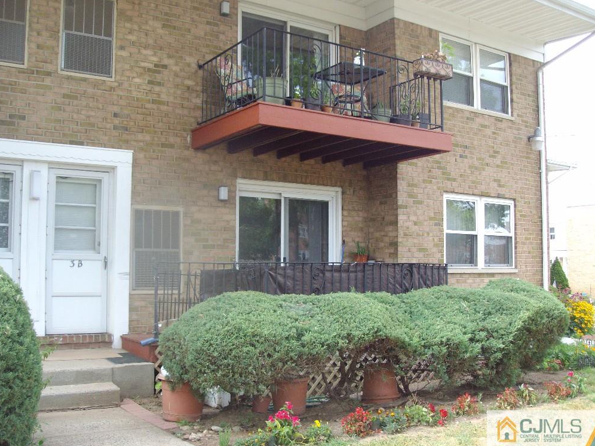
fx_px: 636
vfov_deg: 38.7
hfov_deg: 50.1
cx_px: 303
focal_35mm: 37
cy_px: 219
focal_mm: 6
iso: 160
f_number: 2.7
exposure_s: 1/250
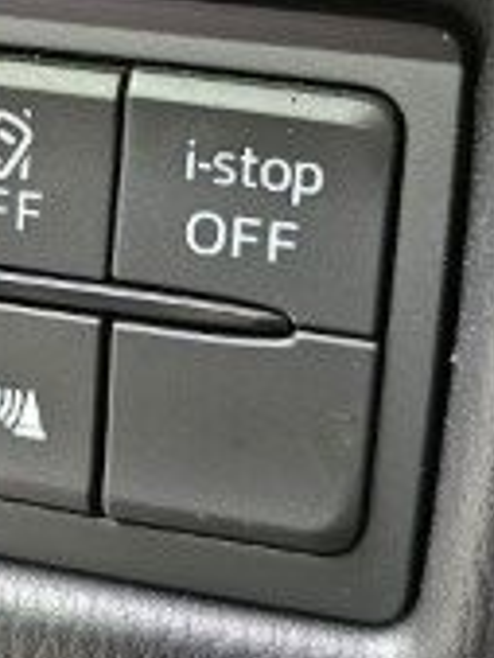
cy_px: 121
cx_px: 8
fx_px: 1653
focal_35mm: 87
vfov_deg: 22.2
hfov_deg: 16.7
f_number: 1.7
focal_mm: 6.3
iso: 640
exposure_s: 1/50
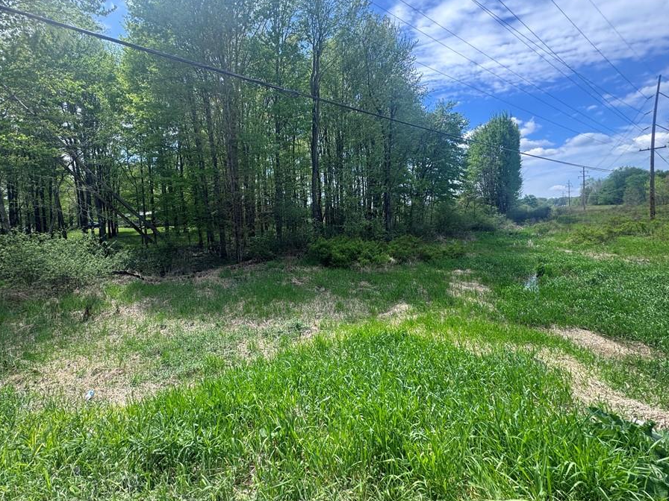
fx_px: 309
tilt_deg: -2.3
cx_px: 291
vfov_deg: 77.9
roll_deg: +2.0
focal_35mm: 16
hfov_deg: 94.0
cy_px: 229
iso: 40
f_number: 2.2
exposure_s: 1/482
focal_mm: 2.22
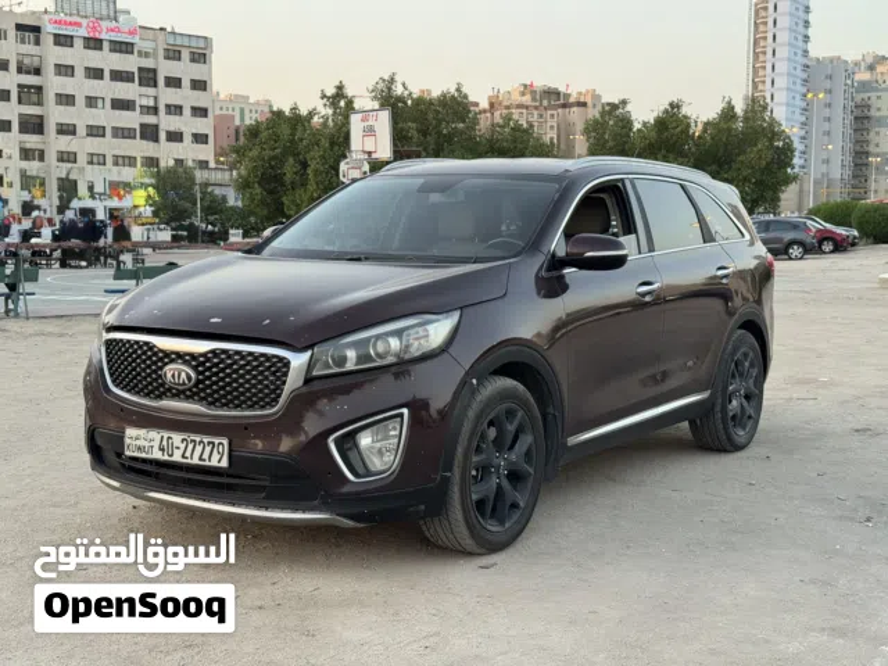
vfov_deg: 30.3
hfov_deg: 39.7
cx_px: 444
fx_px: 1231
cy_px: 333
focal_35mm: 48
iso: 80
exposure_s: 1/121
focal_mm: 6.76
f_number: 1.78
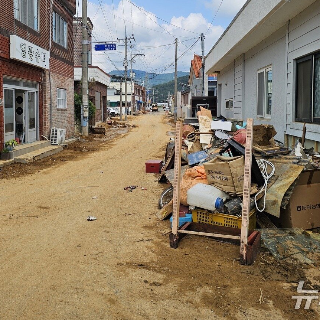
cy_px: 126
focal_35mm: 33
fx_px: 345
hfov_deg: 49.7
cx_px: 145
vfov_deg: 49.4
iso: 10
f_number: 1.7
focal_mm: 6.3
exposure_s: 1/752
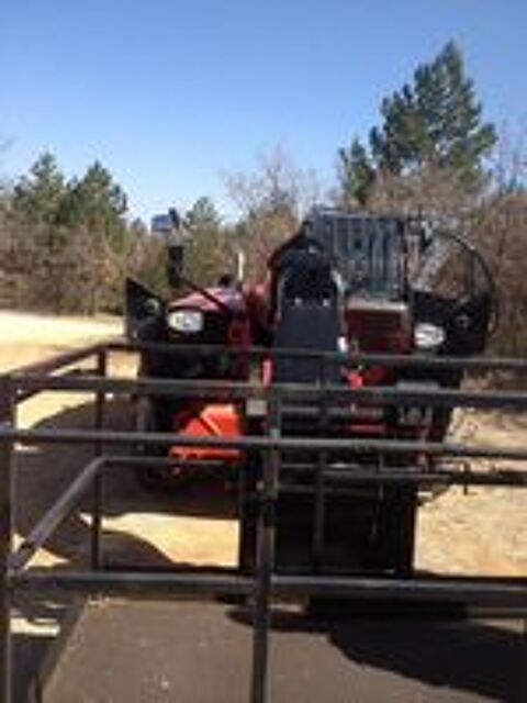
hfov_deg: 40.7
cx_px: 264
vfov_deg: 52.6
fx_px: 710
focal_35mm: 35
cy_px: 352
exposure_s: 1/840
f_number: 2.4
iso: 50
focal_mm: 4.28
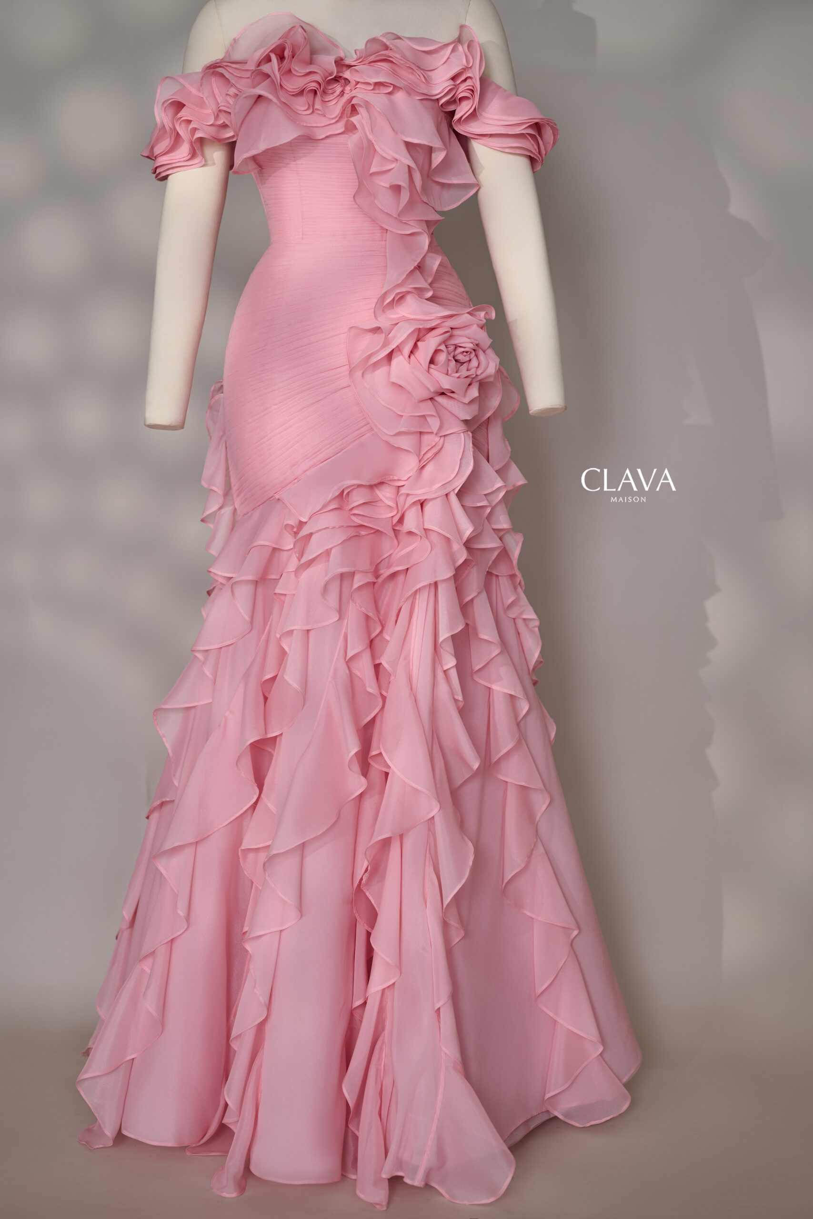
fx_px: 1693
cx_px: 406
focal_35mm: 50
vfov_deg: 39.6
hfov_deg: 27.0
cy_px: 610
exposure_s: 1/160
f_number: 2.8
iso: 125
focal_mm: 50
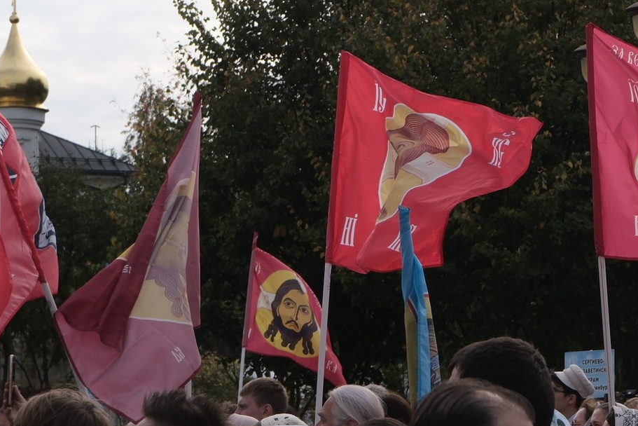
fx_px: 2092
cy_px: 166
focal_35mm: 118
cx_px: 611
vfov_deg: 11.6
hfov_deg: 17.0
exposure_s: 1/1500
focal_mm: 28
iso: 250
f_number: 4.5
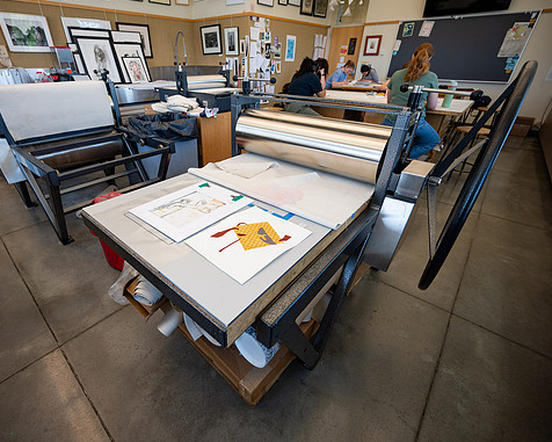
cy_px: 219
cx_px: 245
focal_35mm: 16
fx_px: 261
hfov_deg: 92.7
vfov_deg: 80.4
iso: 500
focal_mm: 14
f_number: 4
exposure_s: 1/250
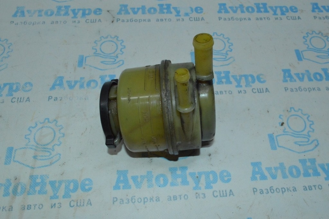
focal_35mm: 32
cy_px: 110
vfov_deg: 41.6
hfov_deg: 59.5
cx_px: 164
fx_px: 288
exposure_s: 1/200
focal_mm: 21
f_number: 16
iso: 3600
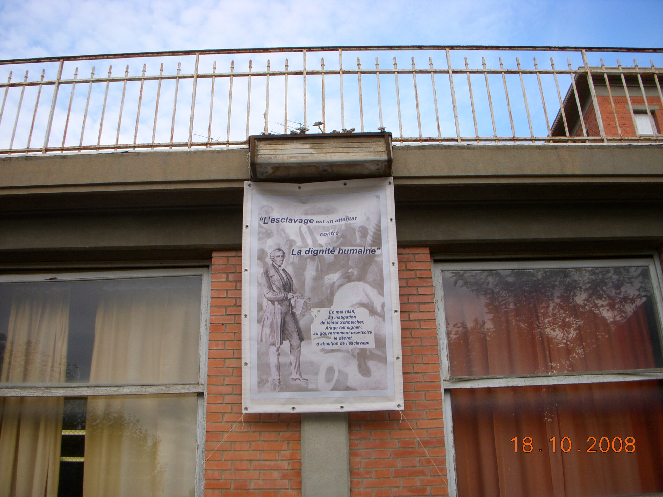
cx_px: 332
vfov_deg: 37.7
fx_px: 728
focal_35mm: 38
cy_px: 248
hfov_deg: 49.0
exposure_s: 1/400
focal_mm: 6.3
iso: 100
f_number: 3.3
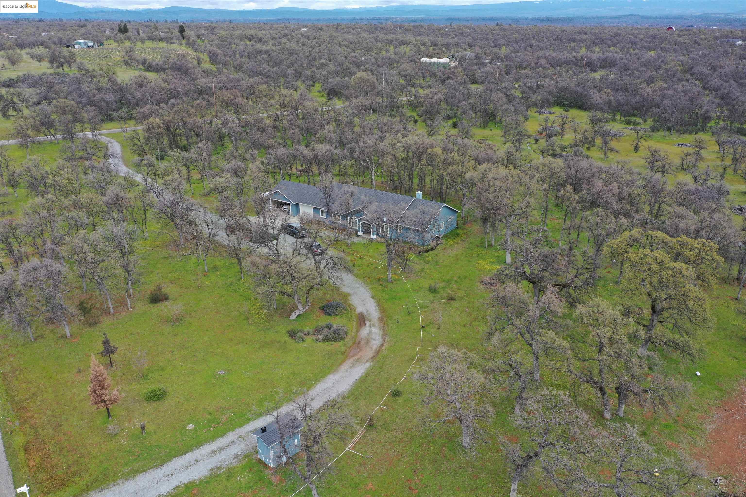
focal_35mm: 28
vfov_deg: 46.4
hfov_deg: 65.5
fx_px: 580
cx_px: 373
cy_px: 248
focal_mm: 10.26
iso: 100
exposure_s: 1/320
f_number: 5
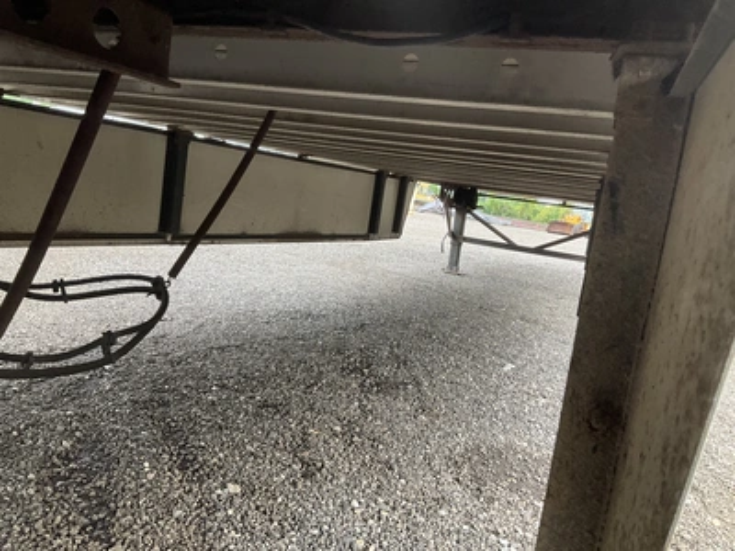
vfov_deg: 48.2
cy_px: 276
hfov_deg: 61.7
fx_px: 616
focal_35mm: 29
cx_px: 368
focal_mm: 3
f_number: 1.8
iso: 32
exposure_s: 1/122
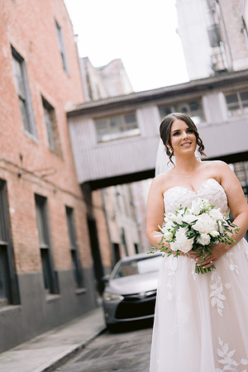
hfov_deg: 27.0
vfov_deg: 39.6
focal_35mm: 50
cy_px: 186
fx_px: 517
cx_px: 124
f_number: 1.8
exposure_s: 1/400
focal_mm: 50
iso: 160
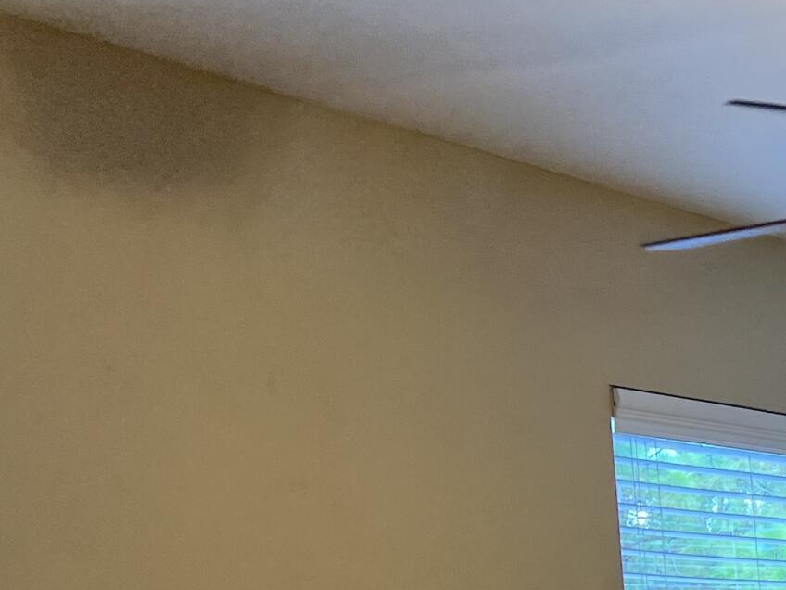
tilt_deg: -6.3
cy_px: 920
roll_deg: +2.5
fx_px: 2089
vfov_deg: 14.8
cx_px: 1301
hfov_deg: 18.1
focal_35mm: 92
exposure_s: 1/120
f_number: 1.5
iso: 80
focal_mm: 5.7
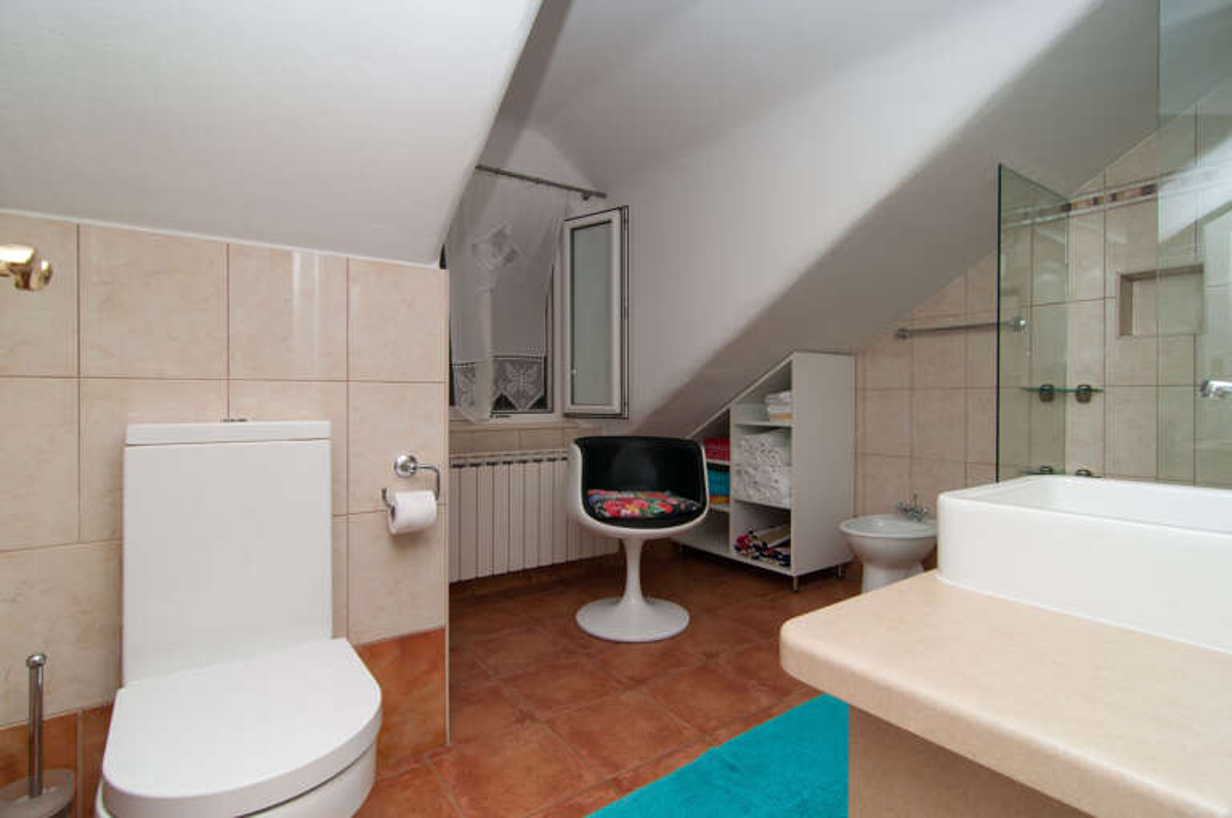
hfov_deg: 95.1
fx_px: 564
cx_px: 616
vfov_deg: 71.9
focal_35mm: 16
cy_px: 409
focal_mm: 11
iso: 200
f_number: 10
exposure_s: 1/200
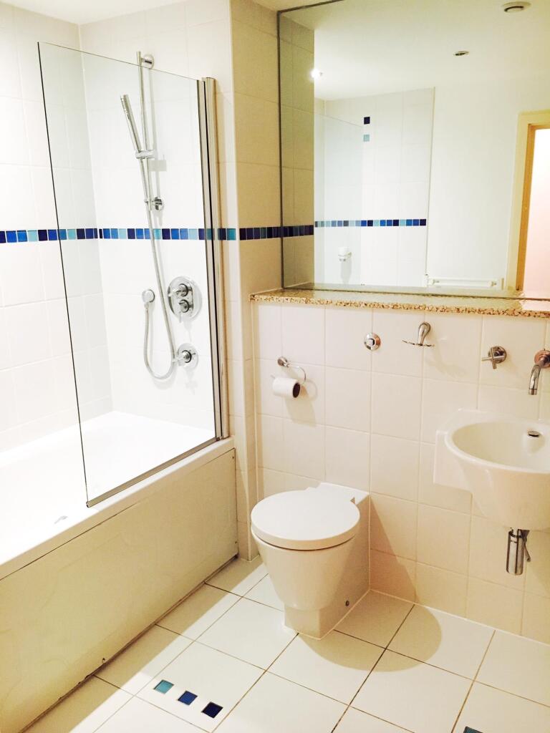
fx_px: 614
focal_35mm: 29
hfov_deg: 48.2
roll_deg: +2.0
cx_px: 275
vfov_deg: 61.7
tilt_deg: -13.9
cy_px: 366
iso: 200
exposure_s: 1/20
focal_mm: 4.15
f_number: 2.2
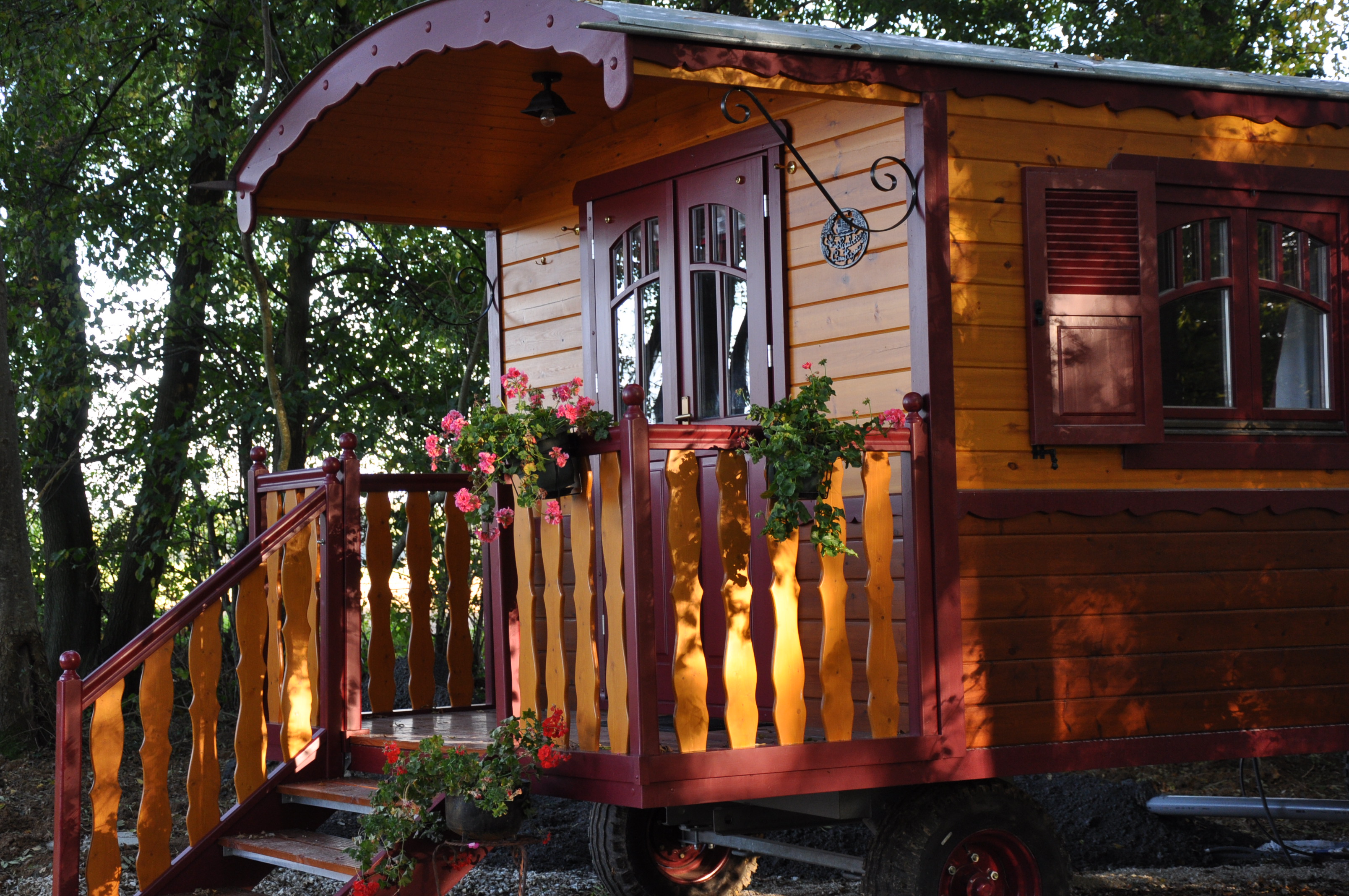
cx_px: 674
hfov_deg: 31.9
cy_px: 448
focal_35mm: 63
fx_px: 2358
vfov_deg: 21.5
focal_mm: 42
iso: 500
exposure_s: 1/60
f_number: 4.8
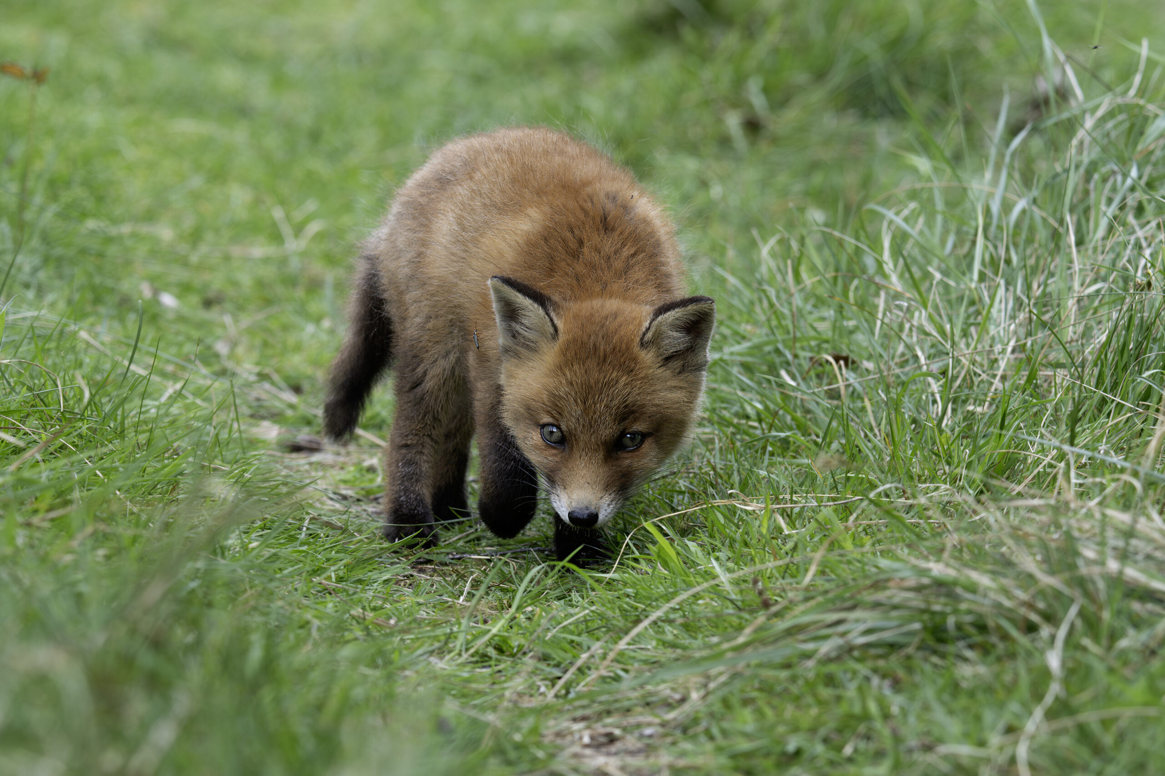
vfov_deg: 4.0
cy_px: 388
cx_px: 582
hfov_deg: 6.0
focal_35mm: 345
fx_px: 11160
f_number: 8
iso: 720
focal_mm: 230
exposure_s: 1/320
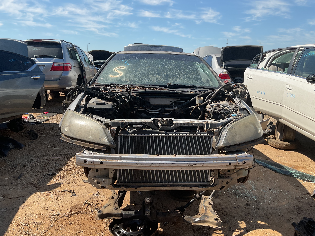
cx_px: 158
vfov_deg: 48.2
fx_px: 264
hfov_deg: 61.7
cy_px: 118
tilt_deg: -12.2
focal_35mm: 29
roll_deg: -0.1
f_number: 1.8
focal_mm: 3
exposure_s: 1/1626
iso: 16
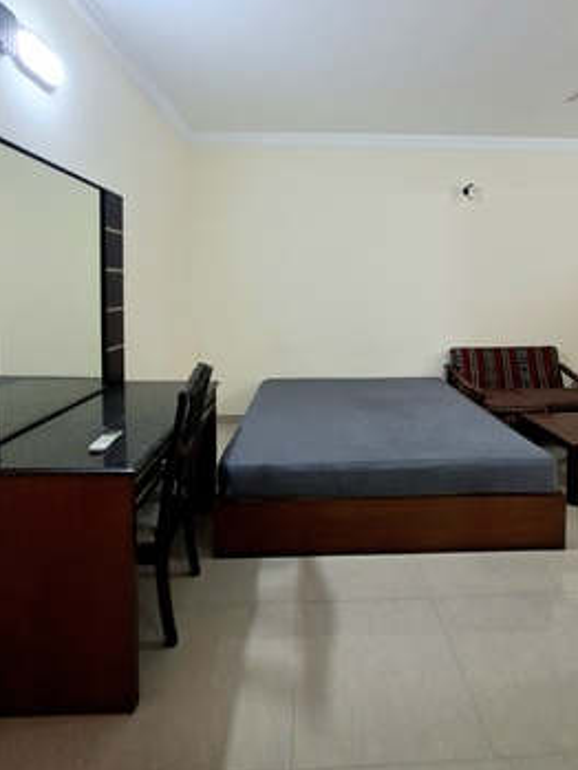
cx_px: 323
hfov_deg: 74.5
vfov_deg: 89.9
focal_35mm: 17
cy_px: 310
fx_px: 378
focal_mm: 1.74
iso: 160
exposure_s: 1/40
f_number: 2.2
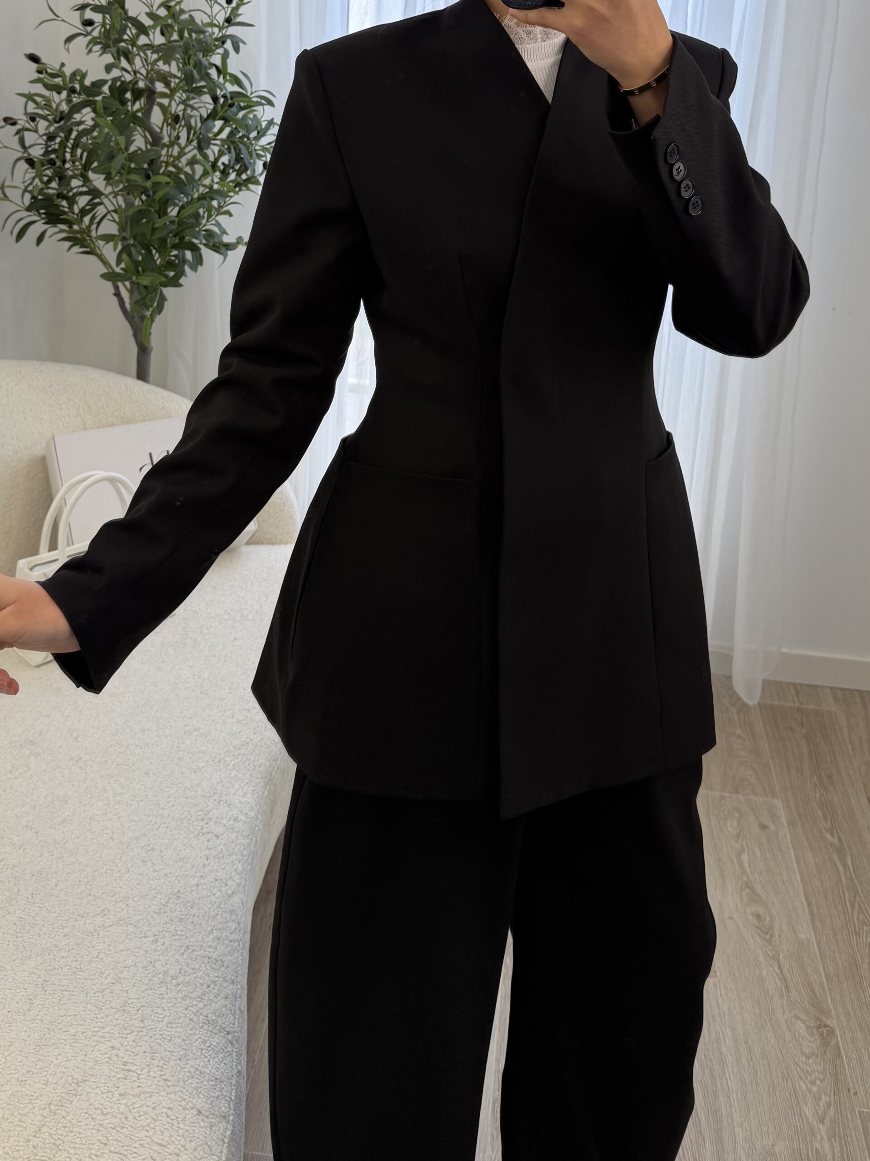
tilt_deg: -25.6
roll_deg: -3.1
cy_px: 580
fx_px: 804
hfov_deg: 56.8
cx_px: 435
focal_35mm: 24
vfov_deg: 71.6
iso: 64
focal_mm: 6.76
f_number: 1.78
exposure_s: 1/121
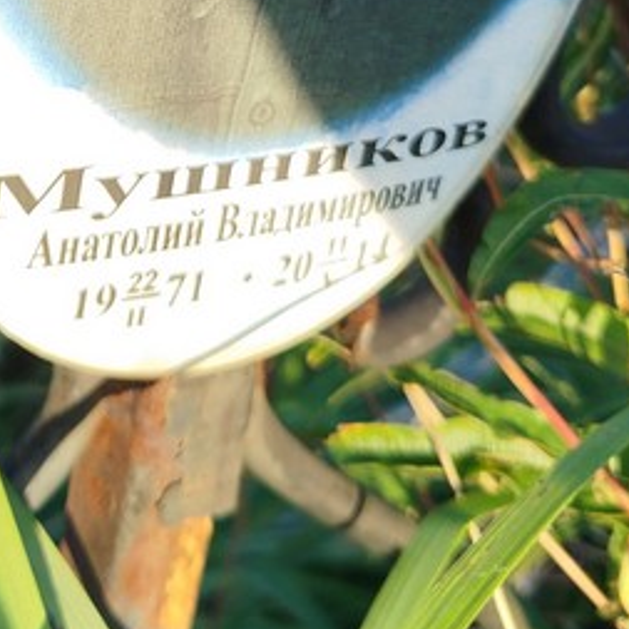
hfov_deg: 25.4
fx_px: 1377
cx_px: 149
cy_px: -90
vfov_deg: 23.8
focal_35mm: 67
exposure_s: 1/163
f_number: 1.7
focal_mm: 5.31
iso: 50
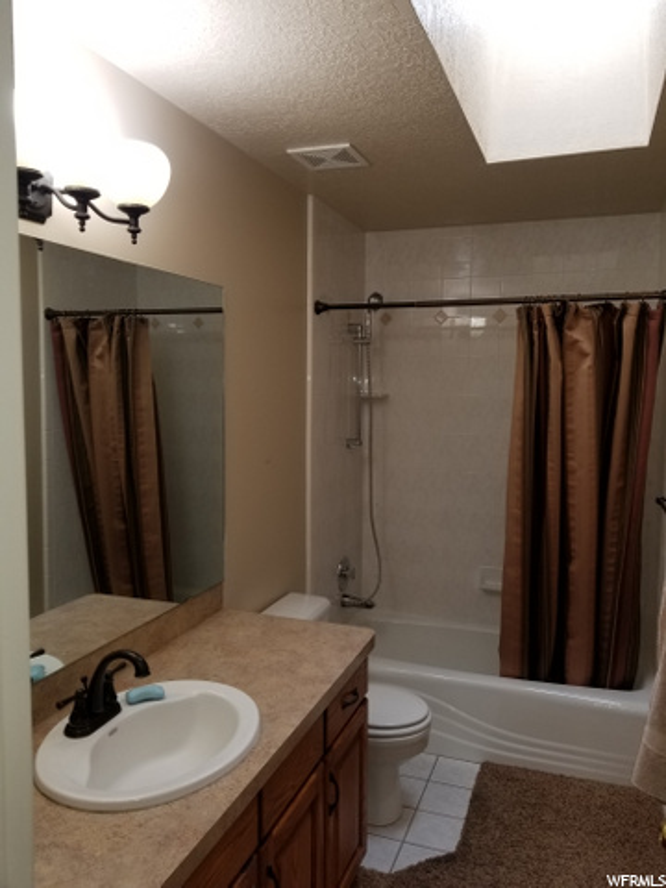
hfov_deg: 53.1
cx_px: 333
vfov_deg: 67.3
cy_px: 444
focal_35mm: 26
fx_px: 667
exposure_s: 1/120
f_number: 1.7
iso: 64
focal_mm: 4.25
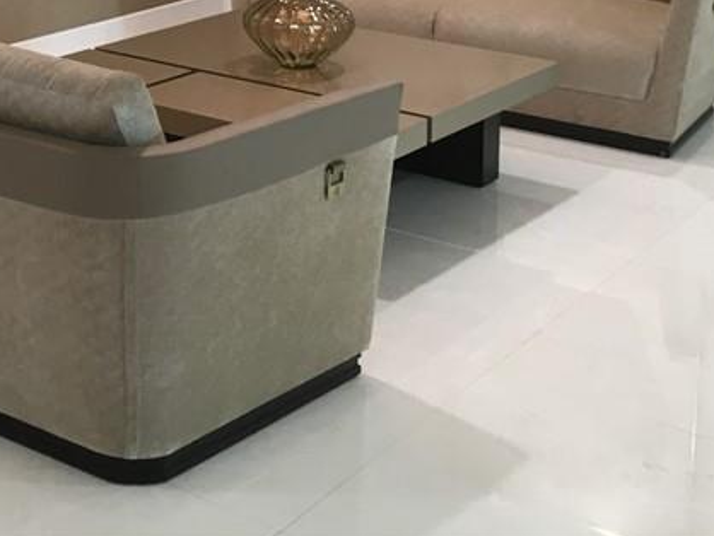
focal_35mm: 71
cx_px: 109
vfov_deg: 19.5
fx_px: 1465
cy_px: -113
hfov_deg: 26.7
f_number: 2.2
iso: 64
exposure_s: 1/30
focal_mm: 4.15
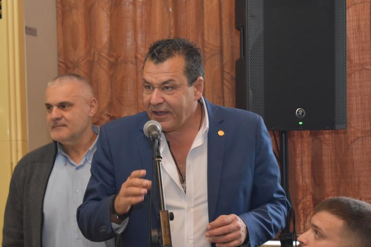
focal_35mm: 84
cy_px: 127
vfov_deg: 16.3
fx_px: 862
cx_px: 159
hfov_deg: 24.3
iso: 1600
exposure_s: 1/60
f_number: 5
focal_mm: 45
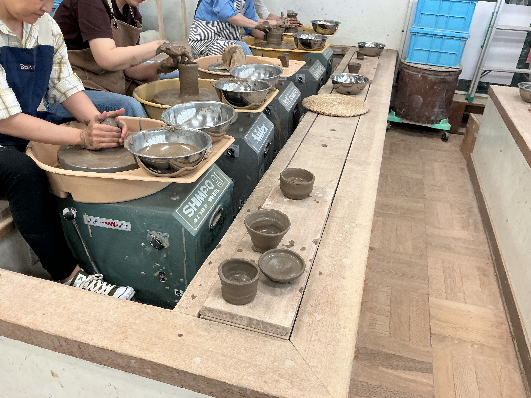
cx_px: 266
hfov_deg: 61.7
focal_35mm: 29
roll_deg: -3.4
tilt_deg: -30.9
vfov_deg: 48.2
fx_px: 445
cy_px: 199
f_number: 1.8
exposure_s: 1/60
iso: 100
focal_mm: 3
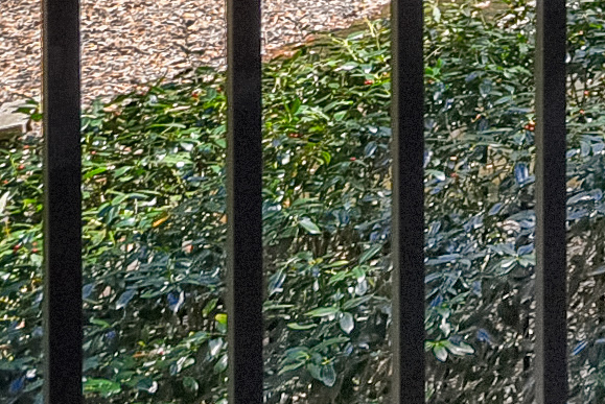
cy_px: -712
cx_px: 1839
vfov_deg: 10.2
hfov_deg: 11.2
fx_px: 1816
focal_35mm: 108
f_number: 5
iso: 100
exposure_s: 1/80
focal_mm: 17
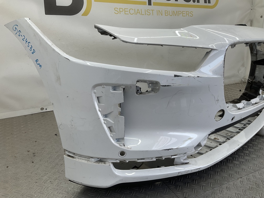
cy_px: 99
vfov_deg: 48.2
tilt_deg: -19.8
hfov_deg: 61.7
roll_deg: -2.8
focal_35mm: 29
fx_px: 221
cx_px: 132
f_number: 1.8
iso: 25
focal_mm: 3
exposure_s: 1/120
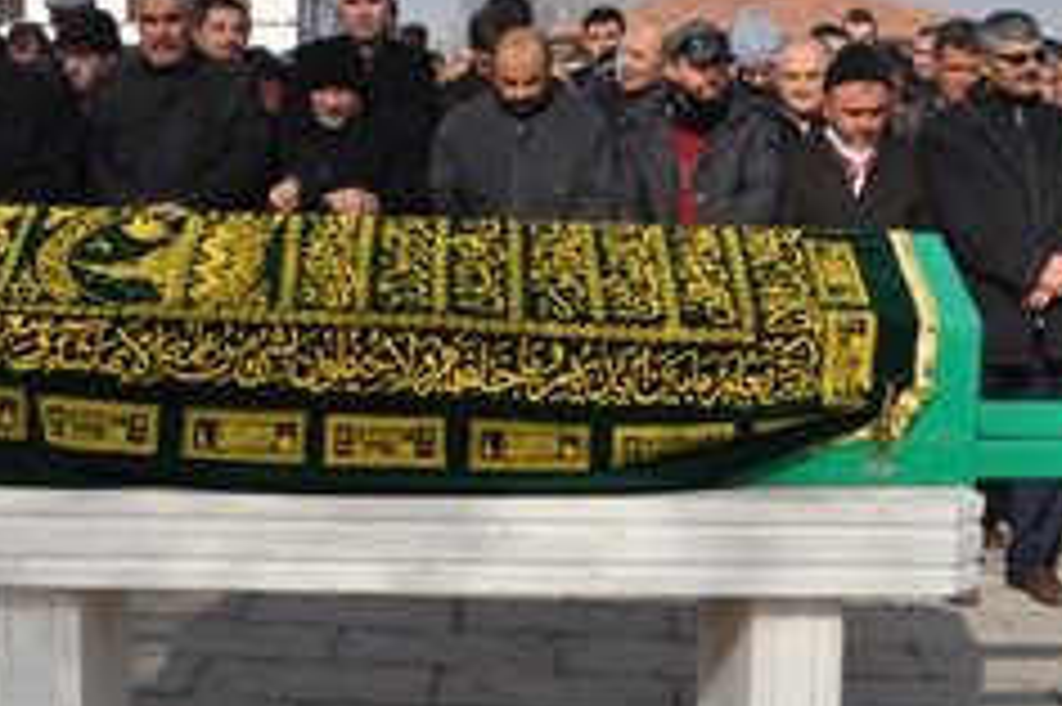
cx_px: 410
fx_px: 1680
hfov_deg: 34.9
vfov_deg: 23.5
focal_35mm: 57
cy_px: 175
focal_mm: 20
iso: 200
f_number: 10
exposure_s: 1/400
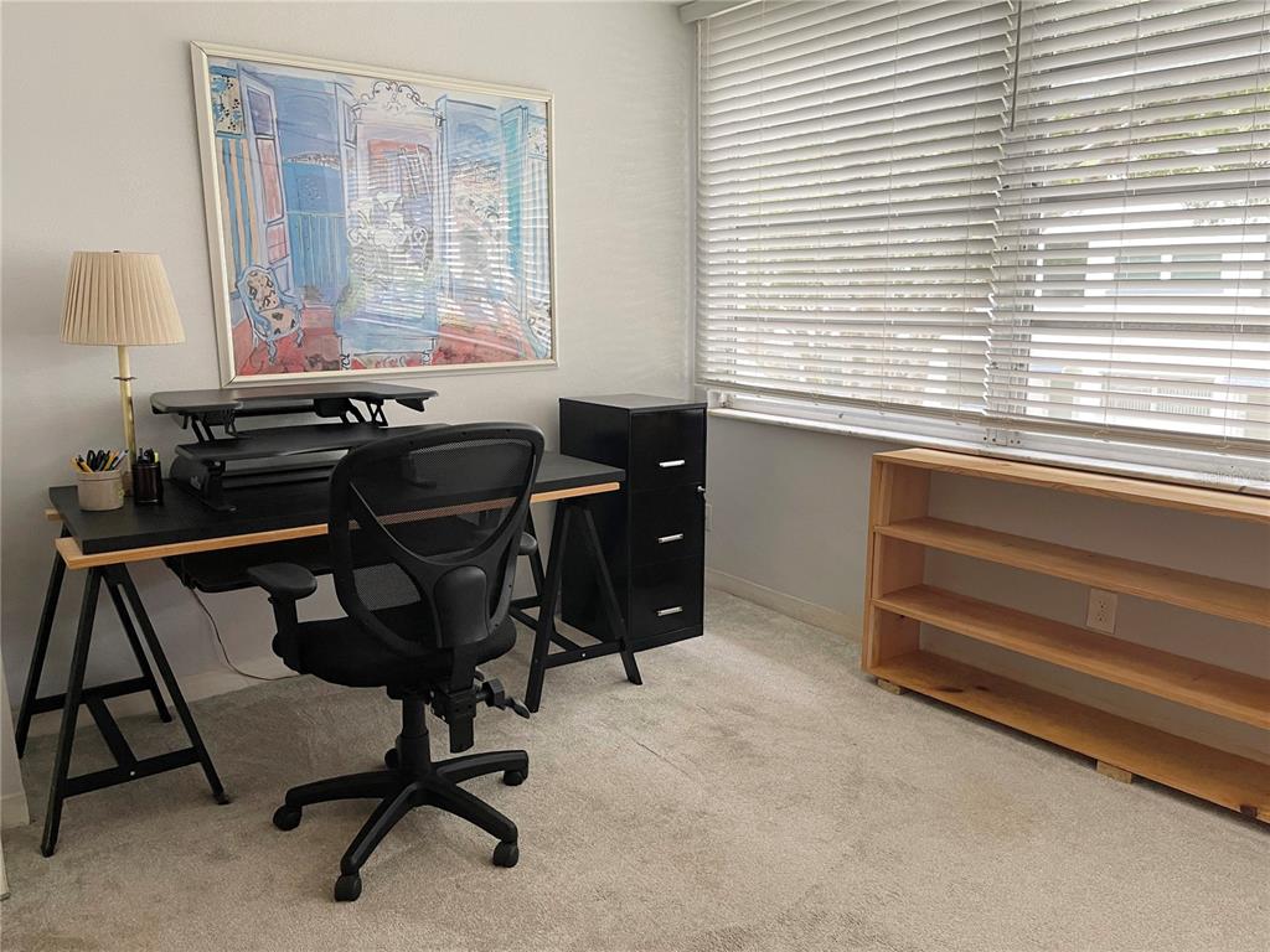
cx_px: 635
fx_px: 917
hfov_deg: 69.4
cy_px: 476
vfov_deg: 54.9
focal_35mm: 25
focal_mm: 5.1
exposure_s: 1/66
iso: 125
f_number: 1.6
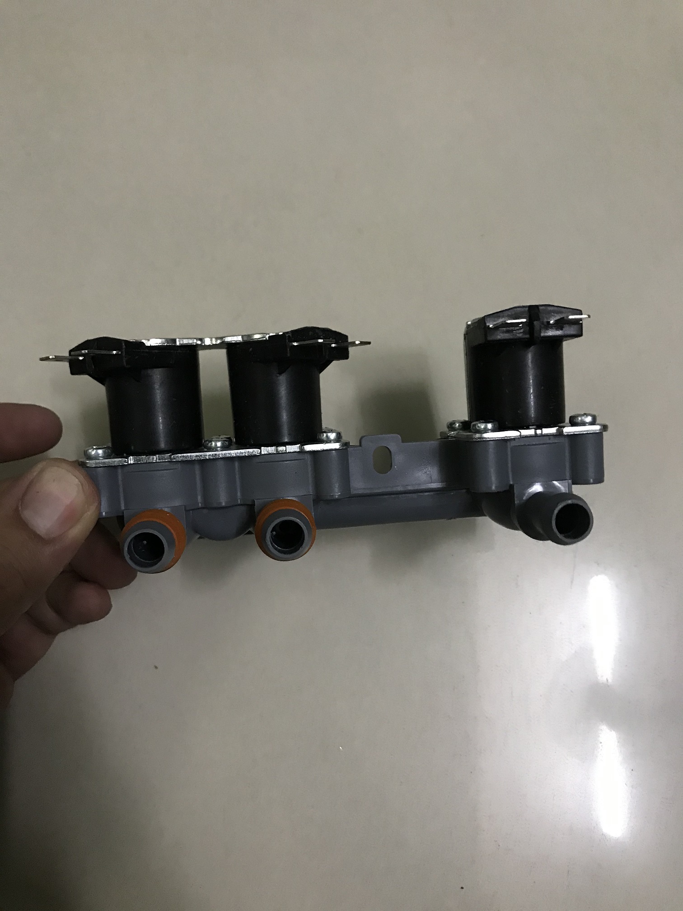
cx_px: 342
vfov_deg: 63.4
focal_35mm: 28
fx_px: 737
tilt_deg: -75.9
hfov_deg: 49.7
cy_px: 456
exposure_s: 1/17
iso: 80
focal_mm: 3.99
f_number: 1.8
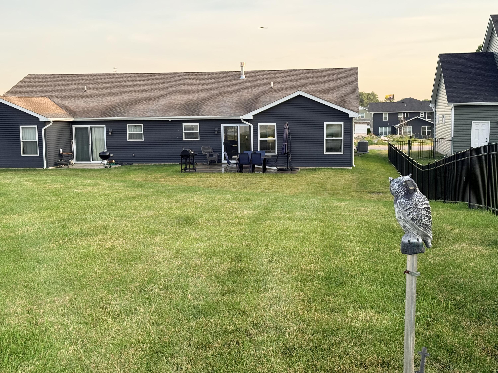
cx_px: 249
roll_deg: +0.8
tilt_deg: -6.1
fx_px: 691
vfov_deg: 30.3
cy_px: 186
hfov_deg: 39.7
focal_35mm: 48
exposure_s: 1/357
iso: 80
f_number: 1.78
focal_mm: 6.76
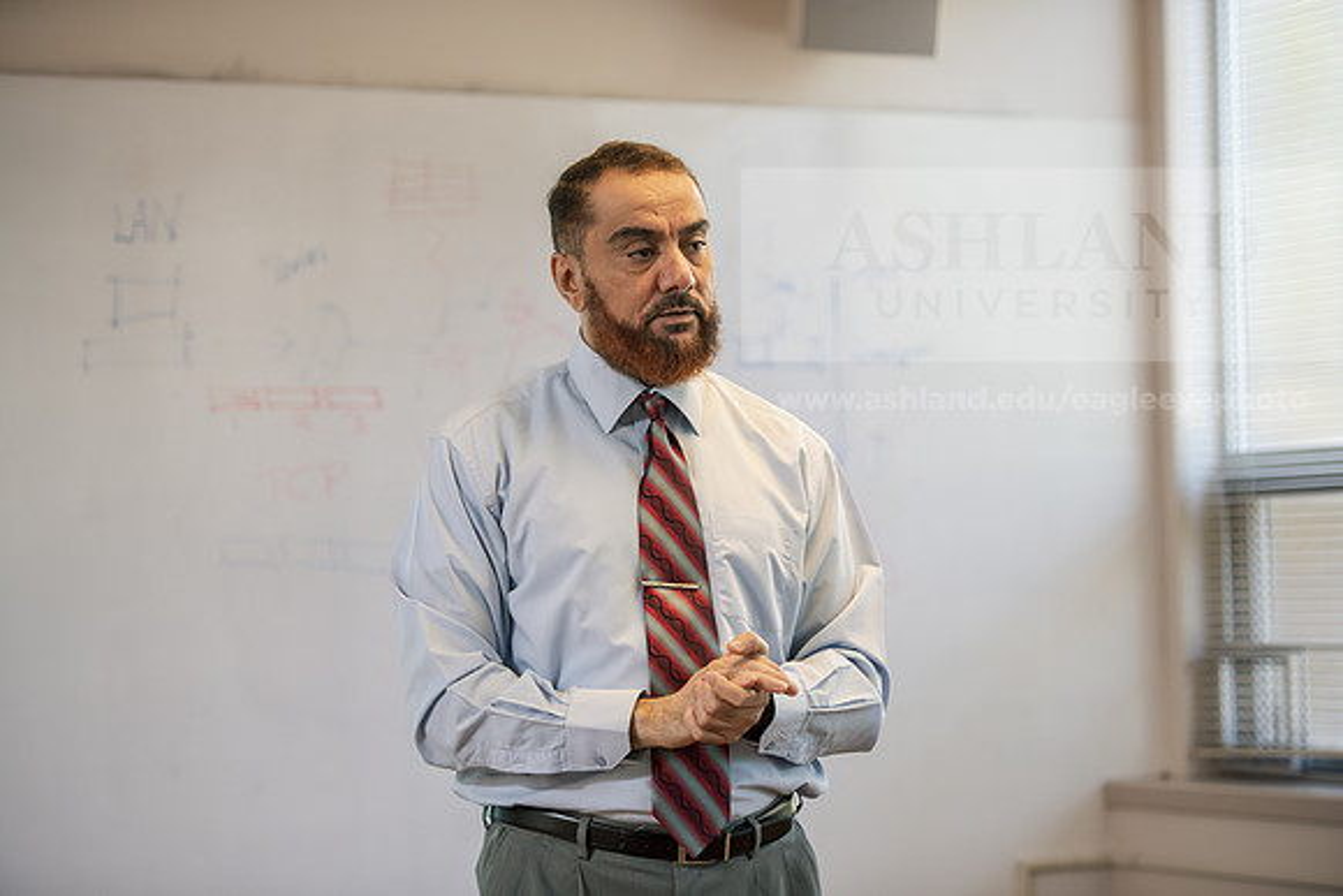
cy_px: 448
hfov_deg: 18.6
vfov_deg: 12.5
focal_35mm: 110
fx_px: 4104
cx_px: 672
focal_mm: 110
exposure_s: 1/200
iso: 1000
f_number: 2.8
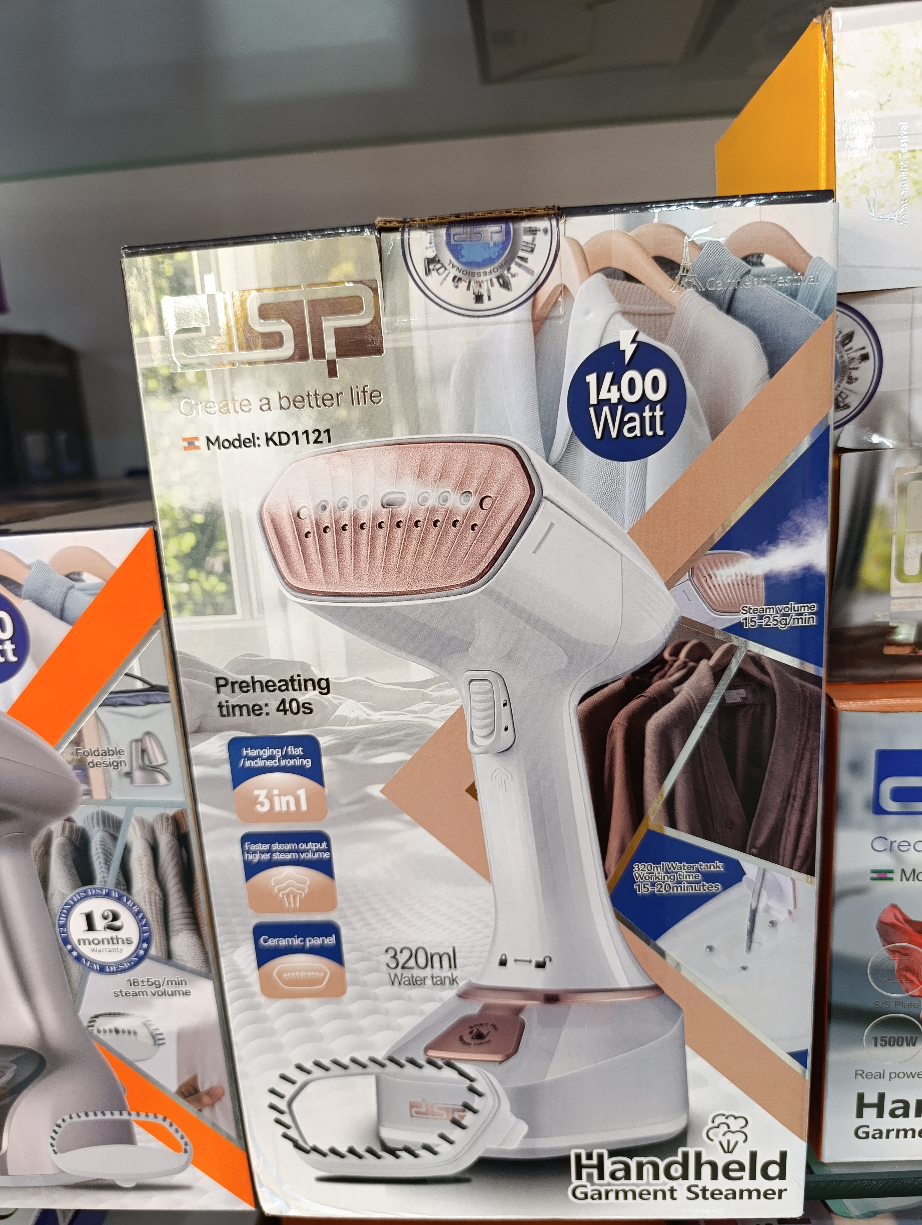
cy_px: 612
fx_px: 815
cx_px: 461
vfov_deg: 73.8
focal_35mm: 23
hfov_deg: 59.0
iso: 640
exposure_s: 1/100
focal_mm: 6.14
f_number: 1.65
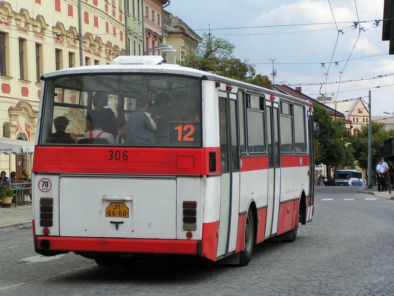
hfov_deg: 18.2
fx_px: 1229
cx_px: 197
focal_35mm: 108
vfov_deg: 13.7
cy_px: 148
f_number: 3.5
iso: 50
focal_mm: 16.6
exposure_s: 1/800
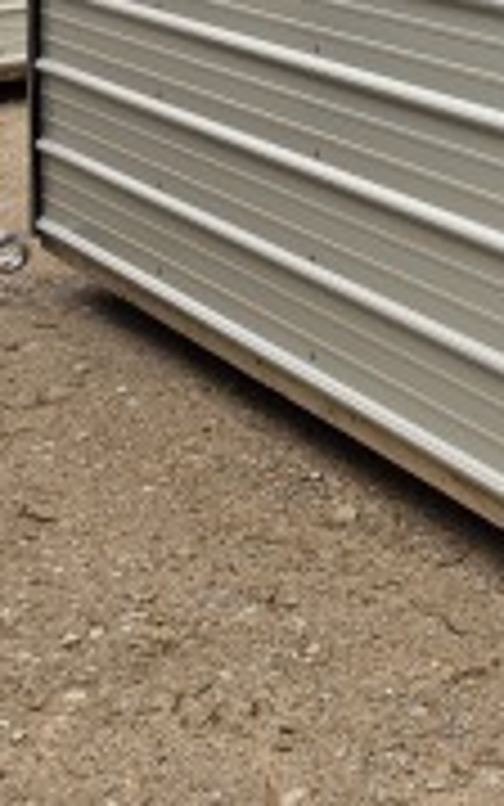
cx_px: 986
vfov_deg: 22.8
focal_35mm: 87
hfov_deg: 13.1
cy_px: -23
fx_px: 1910
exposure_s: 1/5151
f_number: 1.4
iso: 64
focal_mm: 6.5
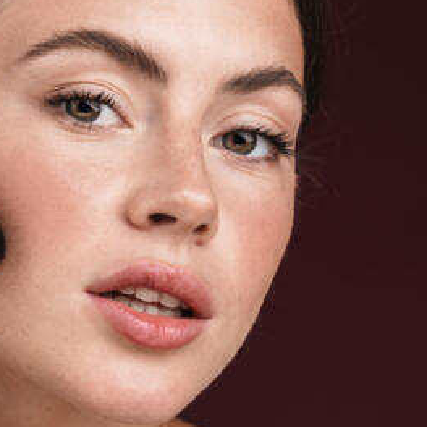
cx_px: 42
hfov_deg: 9.7
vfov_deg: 9.7
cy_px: 254
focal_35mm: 180
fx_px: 2512
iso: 100
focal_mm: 70
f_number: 8
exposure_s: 1/125
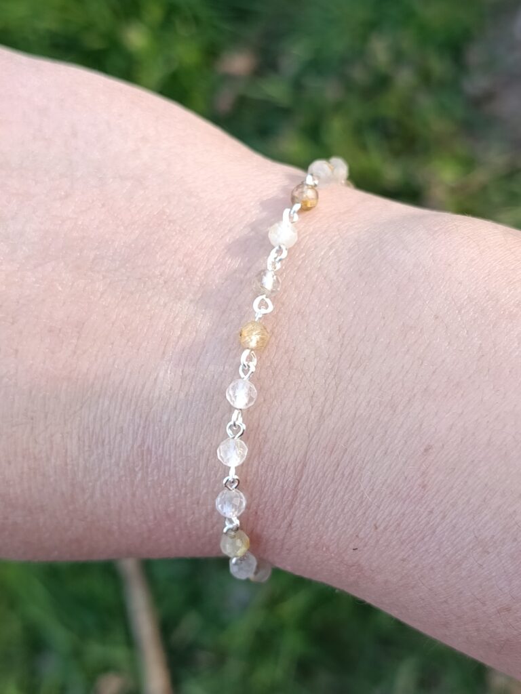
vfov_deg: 39.7
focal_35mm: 48
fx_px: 963
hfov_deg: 30.3
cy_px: 347
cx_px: 260
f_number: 1.7
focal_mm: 5.24
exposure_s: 1/100
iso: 80
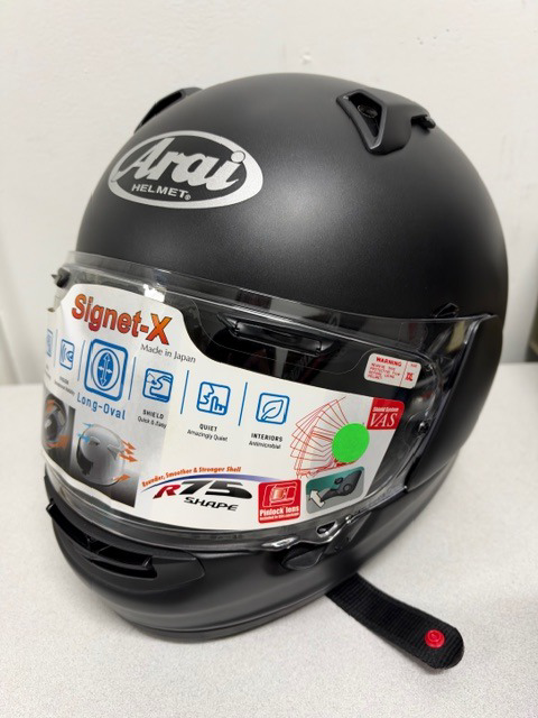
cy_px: 359
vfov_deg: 71.6
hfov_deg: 56.8
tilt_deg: -29.0
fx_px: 497
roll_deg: +2.7
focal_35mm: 24
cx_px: 269
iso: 500
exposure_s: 1/60
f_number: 1.8
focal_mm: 6.93
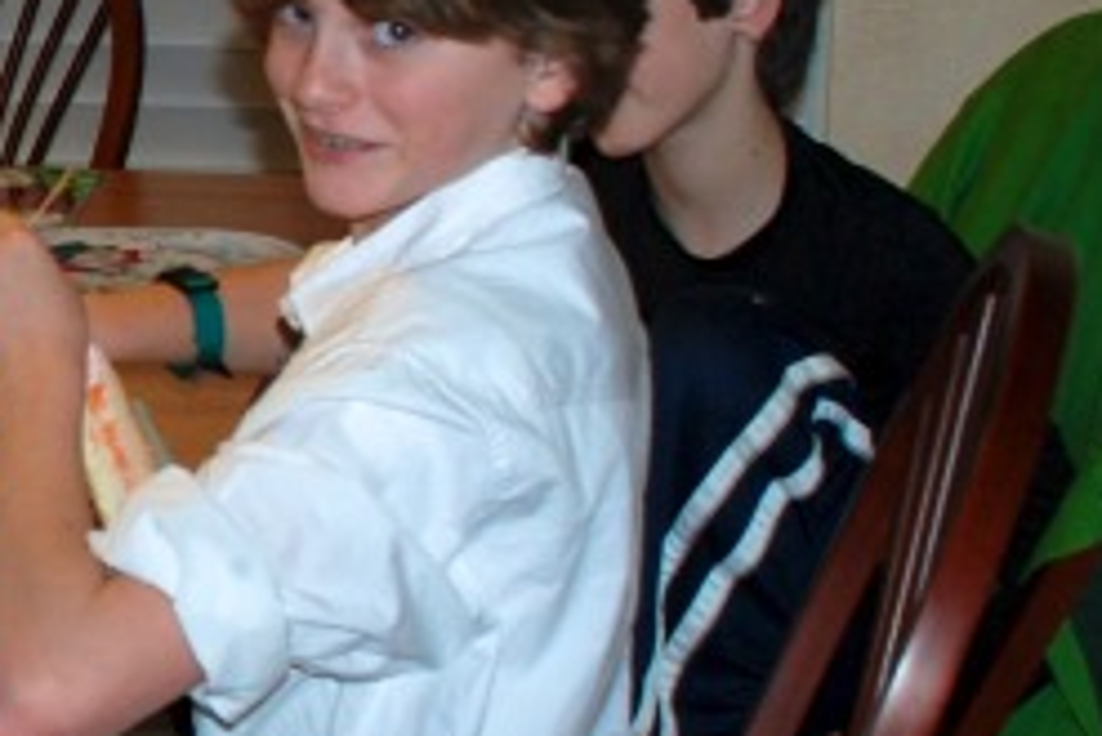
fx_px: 4196
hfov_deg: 14.0
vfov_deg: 10.0
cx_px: -553
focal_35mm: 137
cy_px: 261
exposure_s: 1/60
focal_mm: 22
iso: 200
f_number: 3.8
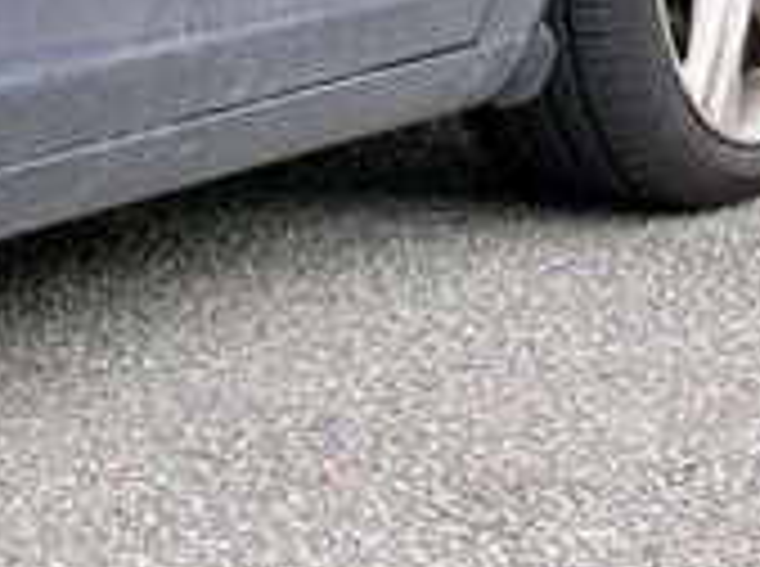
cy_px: -302
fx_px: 6923
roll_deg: +0.2
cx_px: -1187
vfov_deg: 4.7
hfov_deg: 6.0
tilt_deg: -9.1
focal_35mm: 316
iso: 32
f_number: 1.6
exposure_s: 1/382
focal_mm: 5.96
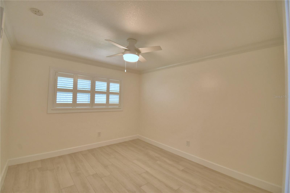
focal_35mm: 15
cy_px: 96
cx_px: 145
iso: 400
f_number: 4.5
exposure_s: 1/40
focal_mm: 10
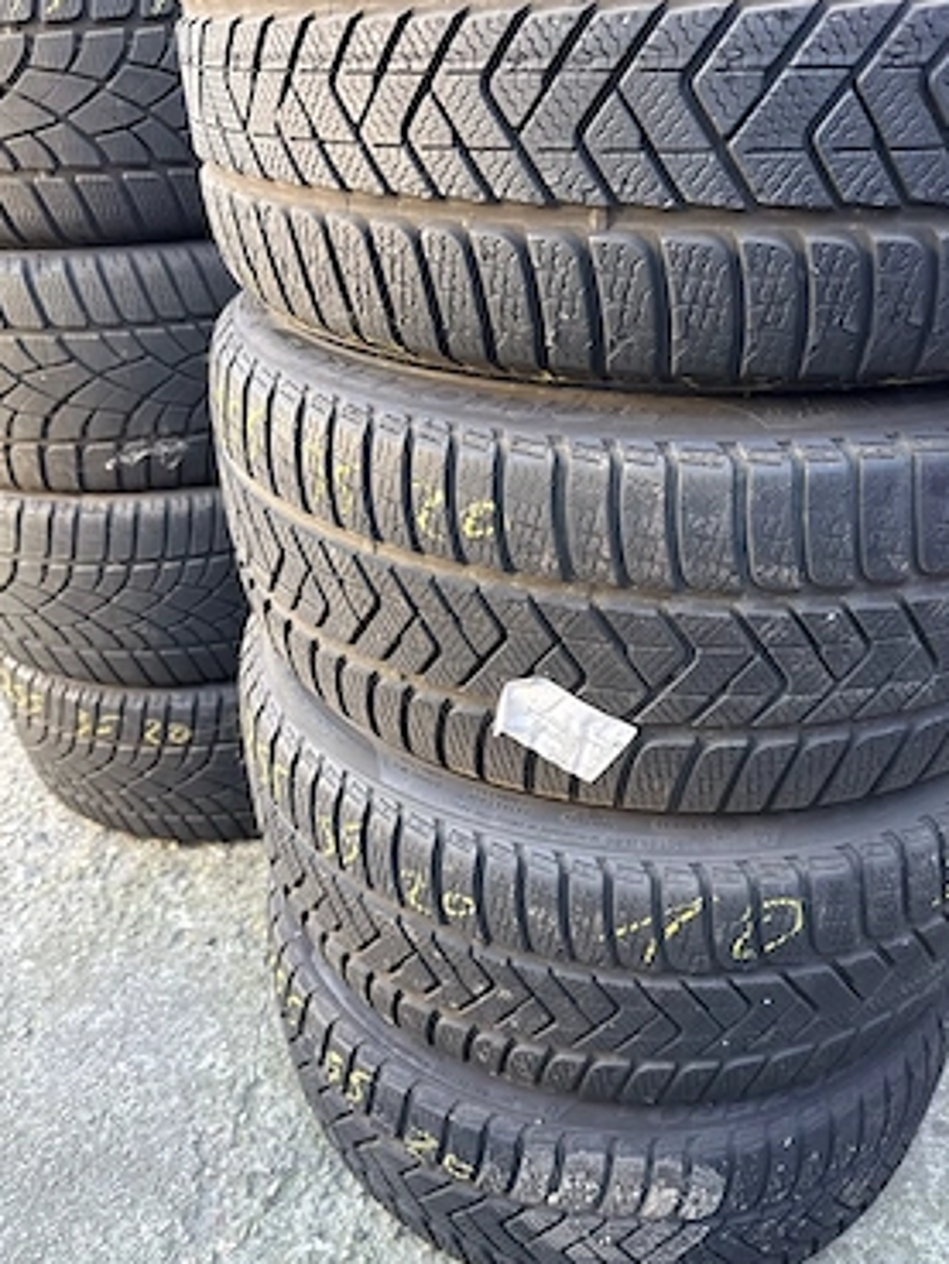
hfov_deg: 53.1
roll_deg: +4.2
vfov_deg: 67.3
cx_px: 473
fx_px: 950
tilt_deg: -33.9
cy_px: 623
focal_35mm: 26
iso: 160
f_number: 1.78
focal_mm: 6.76
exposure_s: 1/121
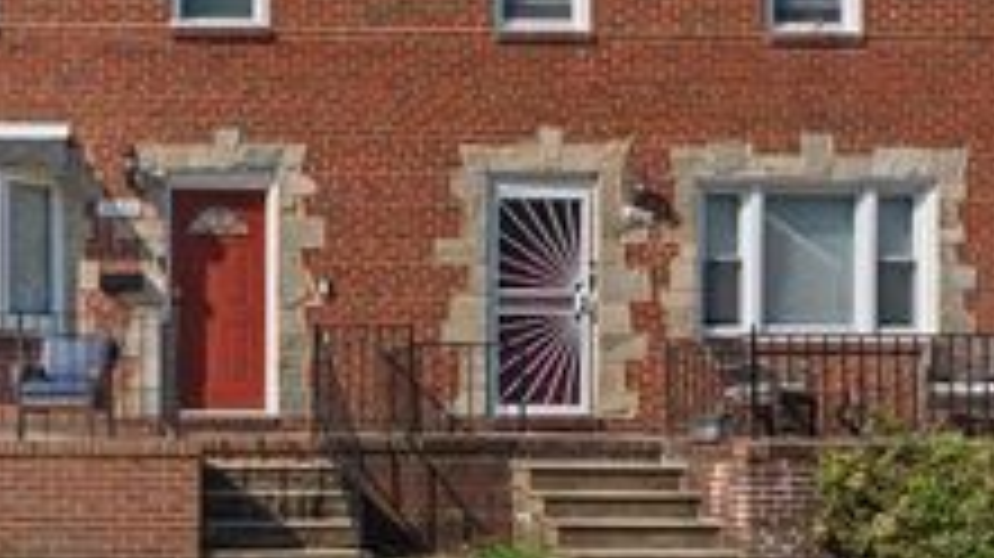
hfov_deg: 41.4
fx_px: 1185
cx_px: 76
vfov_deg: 26.0
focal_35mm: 45
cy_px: 448
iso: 100
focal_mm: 19
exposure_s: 1/1000
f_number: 8
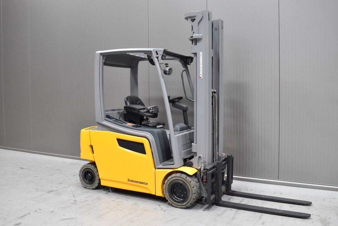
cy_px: 113
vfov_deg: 43.6
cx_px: 169
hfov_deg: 61.9
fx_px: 282
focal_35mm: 30
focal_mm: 20
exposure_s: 1/30
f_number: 5
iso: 1600
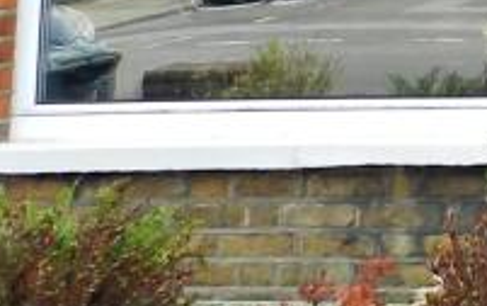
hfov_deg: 14.4
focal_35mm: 124
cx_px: 928
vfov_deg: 9.5
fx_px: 1647
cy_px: -415
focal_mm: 4
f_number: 3.4
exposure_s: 1/250
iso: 160
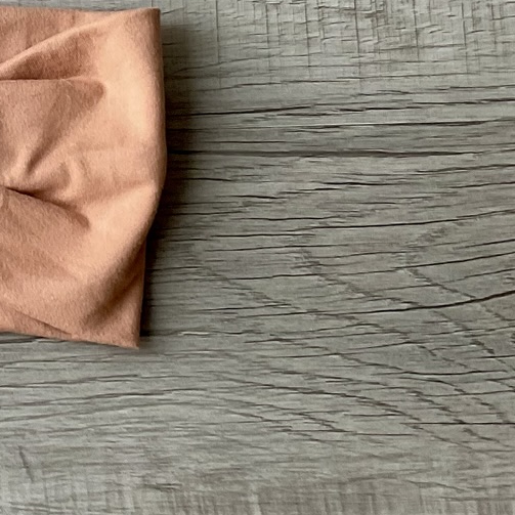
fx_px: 1717
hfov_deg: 16.1
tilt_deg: -79.1
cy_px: 71
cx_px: -174
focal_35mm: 102
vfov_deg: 16.9
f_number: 1.8
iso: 50
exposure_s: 1/100
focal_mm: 3
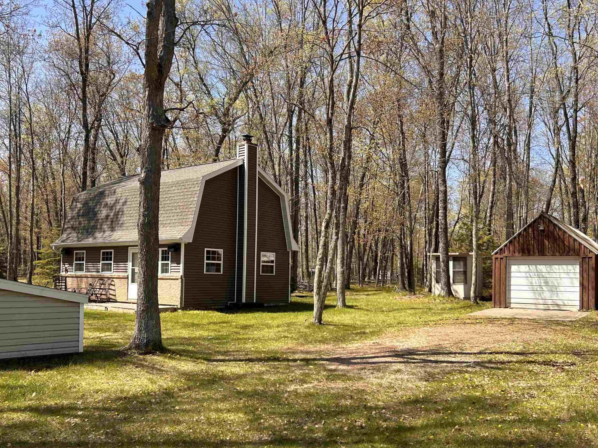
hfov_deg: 55.3
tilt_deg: +1.5
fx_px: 570
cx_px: 322
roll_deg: -0.3
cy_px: 252
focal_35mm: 33
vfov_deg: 42.9
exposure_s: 1/1645
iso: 50
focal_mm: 5.7
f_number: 1.5
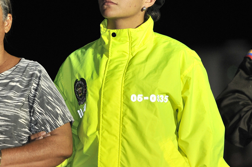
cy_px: 76
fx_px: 3253
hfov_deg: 4.4
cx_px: -8
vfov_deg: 3.0
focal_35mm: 465
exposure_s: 1/250
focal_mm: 200
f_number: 2.8
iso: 1250
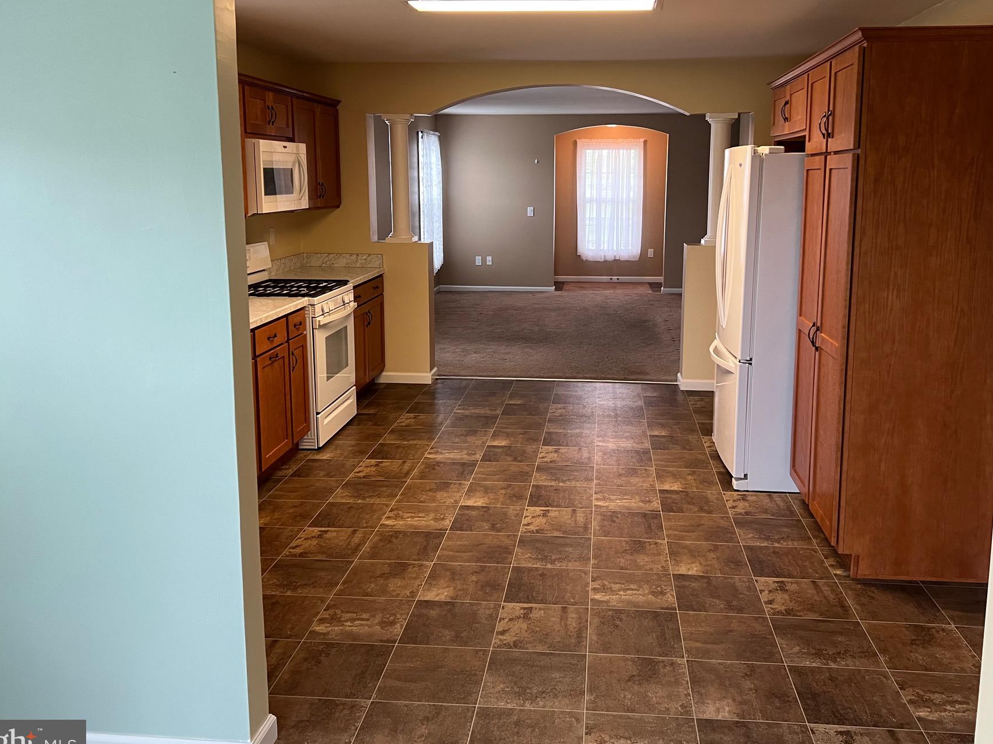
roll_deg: +0.5
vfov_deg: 45.3
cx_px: 533
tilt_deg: -8.8
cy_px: 323
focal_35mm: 31
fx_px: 889
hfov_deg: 58.3
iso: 100
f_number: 1.5
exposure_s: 1/60
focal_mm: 5.7
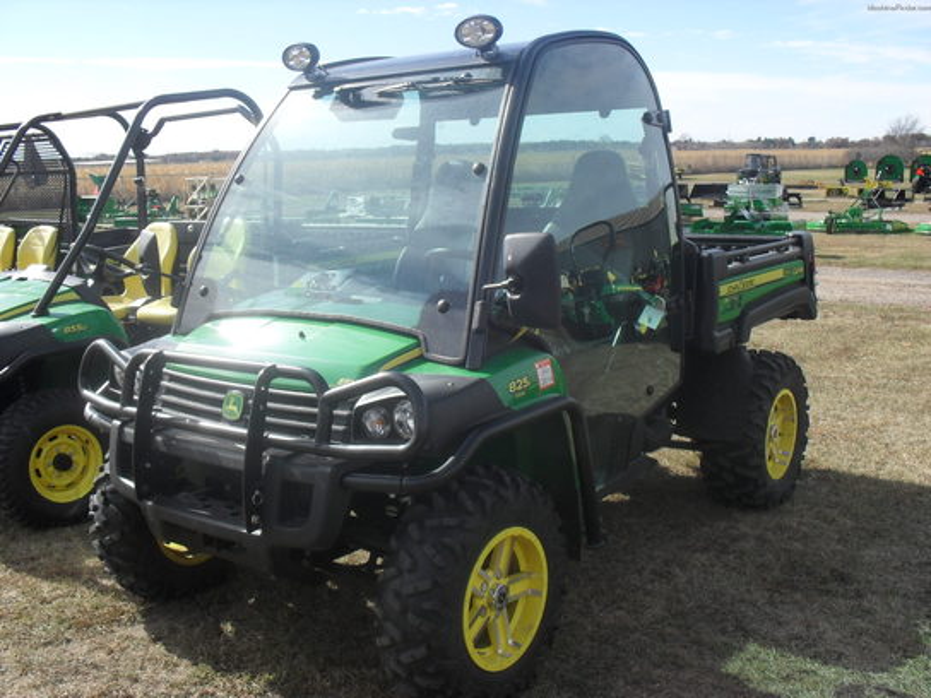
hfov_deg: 52.6
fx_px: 941
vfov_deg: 40.7
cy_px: 349
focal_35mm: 35
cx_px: 466
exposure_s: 1/125
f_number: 8.4
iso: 100
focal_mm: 6.3
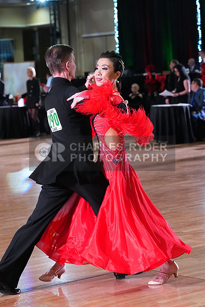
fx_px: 982
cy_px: 154
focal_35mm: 115
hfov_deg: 11.9
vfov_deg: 17.8
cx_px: 102
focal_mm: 115
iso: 10000
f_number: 5.6
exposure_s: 1/400
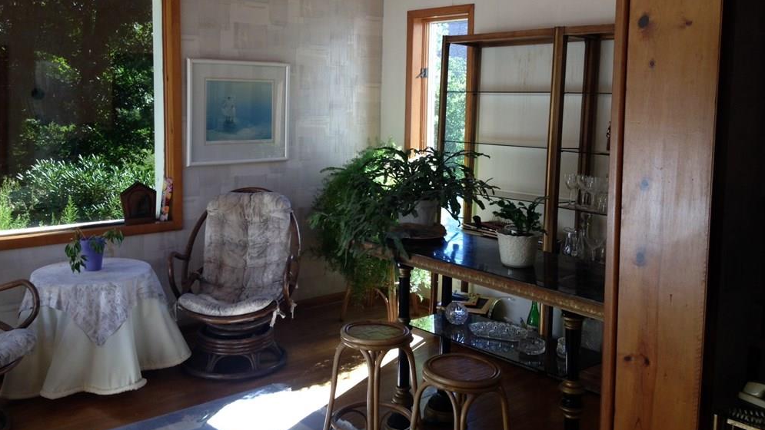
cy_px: 146
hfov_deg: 54.0
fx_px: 751
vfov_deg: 31.8
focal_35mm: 37
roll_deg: -2.2
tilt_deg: -4.6
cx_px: 378
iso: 64
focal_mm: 4.12
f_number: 2.4
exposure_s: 1/120
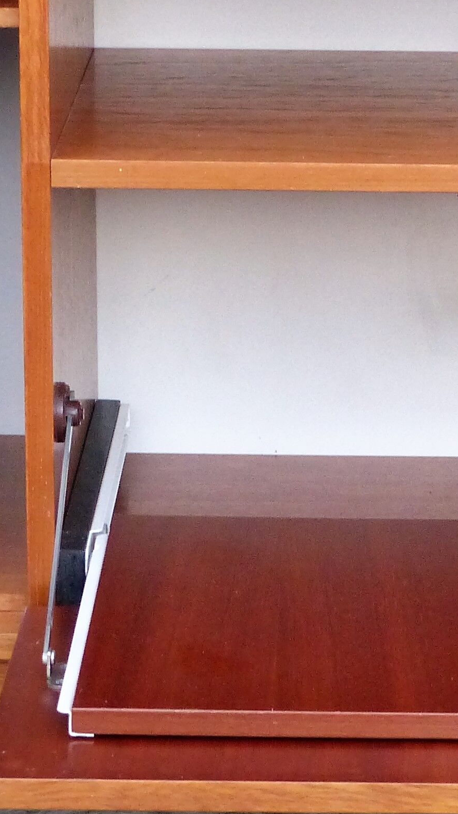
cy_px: 419
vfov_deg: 13.5
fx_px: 3432
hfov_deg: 7.6
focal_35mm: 159
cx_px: 348
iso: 400
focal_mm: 9.8
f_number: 2.8
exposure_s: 1/30
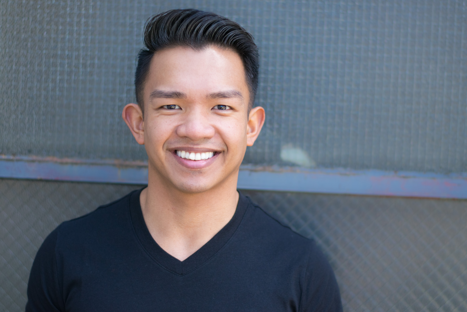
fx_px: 973
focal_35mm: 75
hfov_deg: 27.0
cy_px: 156
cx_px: 234
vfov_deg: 18.2
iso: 320
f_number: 1.8
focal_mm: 50
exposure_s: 1/2500
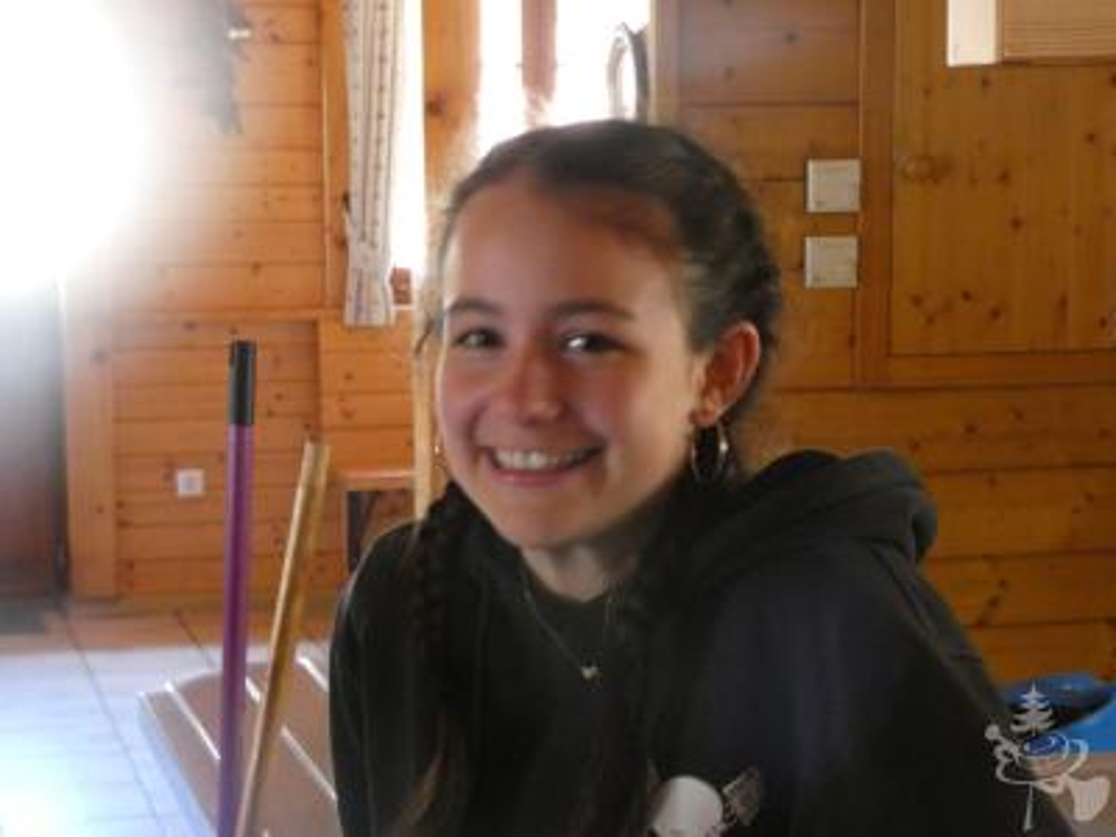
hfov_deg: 21.8
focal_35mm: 90
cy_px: 418
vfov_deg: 16.4
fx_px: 2902
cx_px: 558
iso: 1600
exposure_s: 1/25
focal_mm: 16
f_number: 4.7
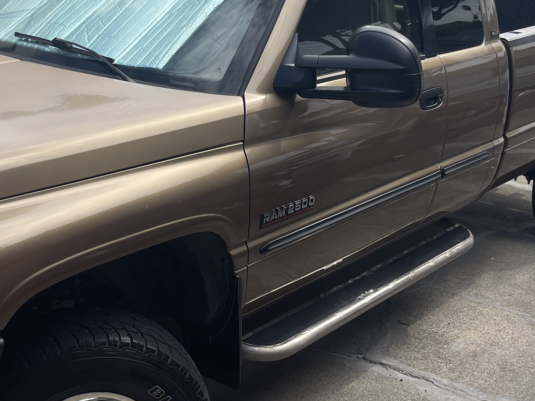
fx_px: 865
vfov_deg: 25.9
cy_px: 130
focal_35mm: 56
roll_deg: -2.0
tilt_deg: -16.4
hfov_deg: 34.3
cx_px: 269
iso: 32
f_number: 1.6
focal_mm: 5.1
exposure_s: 1/1164
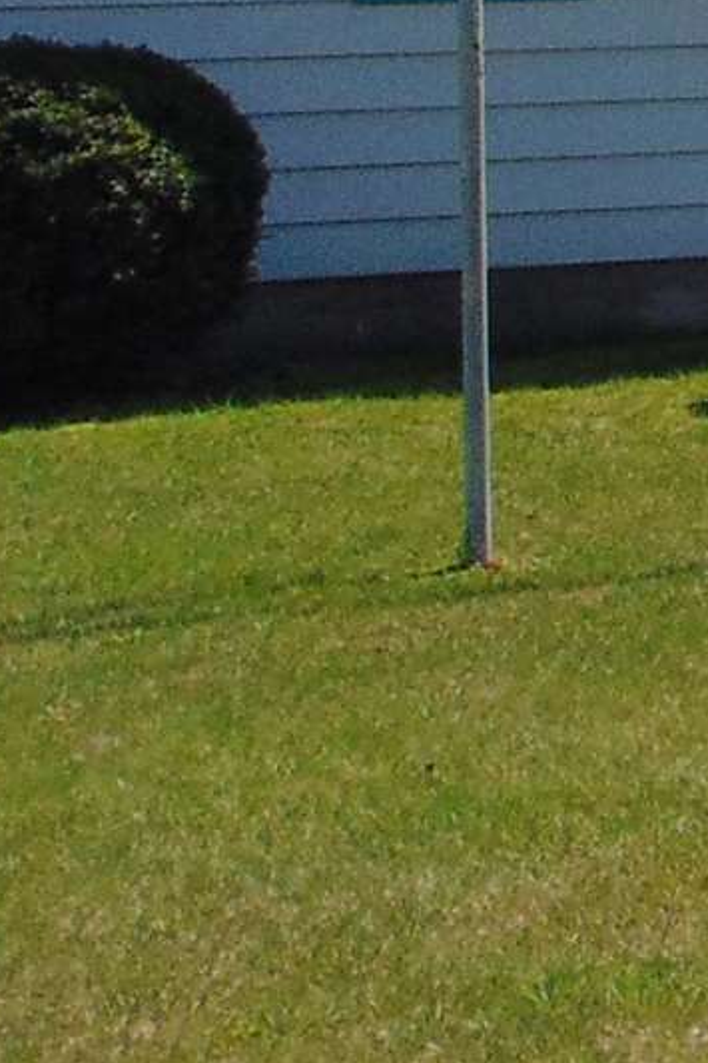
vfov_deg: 13.3
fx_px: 4428
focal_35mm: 150
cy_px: -271
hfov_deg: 8.1
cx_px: 1984
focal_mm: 4.5
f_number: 7.7
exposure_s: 1/250
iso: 80
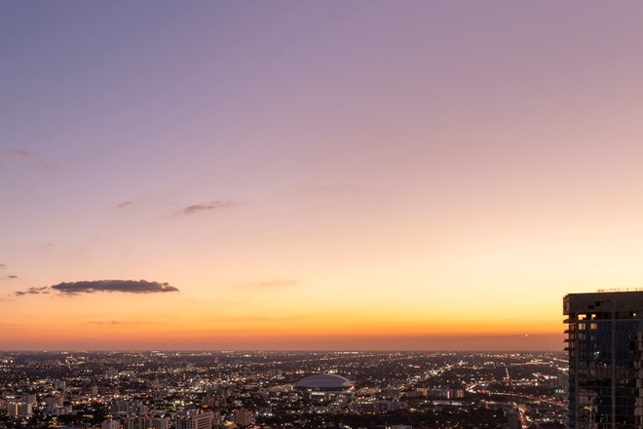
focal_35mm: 36
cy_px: 339
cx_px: 15
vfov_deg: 35.7
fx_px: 643
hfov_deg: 45.7
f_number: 7.1
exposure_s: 1/6
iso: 800
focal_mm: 14
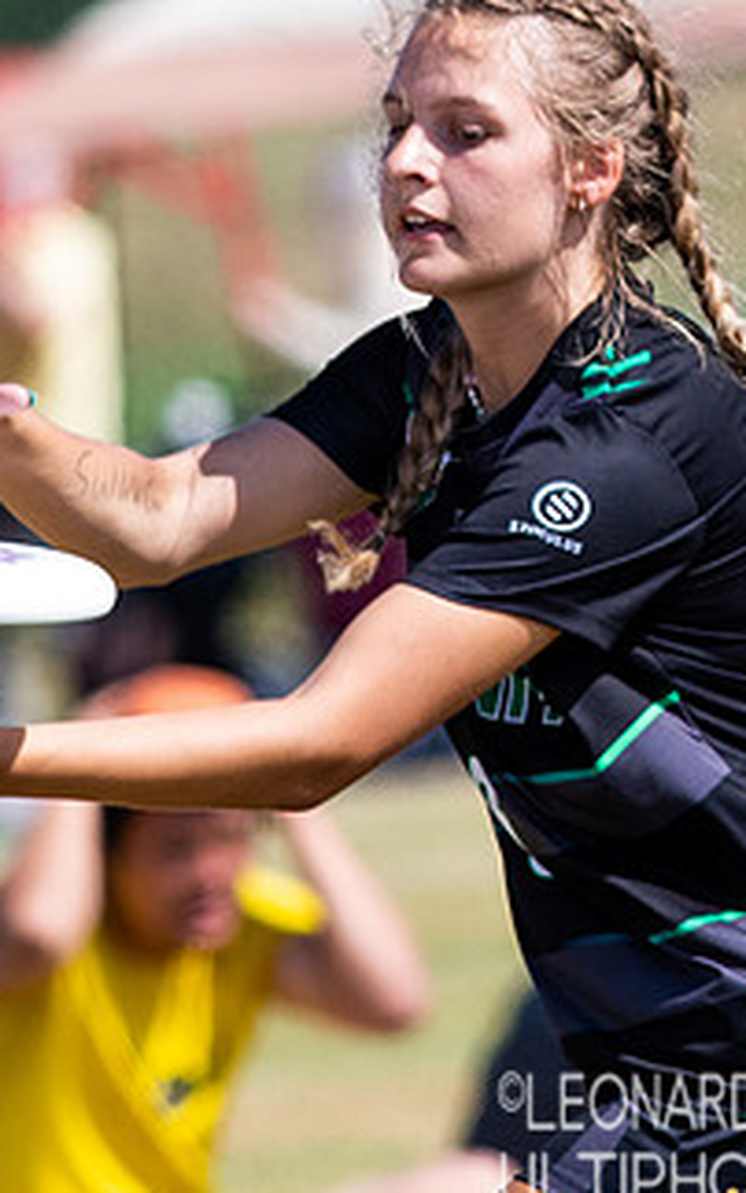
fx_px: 48772
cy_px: -49
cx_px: 910
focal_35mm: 1500
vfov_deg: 1.4
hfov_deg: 0.9
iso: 400
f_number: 5.6
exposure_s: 1/2000
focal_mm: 300
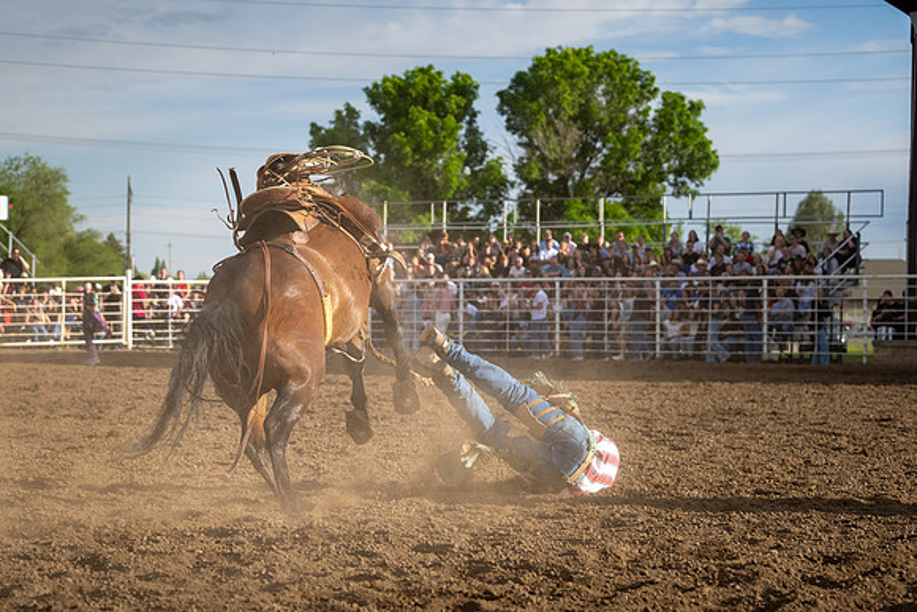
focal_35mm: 86
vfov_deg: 15.8
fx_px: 2198
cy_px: 368
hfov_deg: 23.6
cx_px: 440
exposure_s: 1/10000
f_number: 3.5
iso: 800
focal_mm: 64
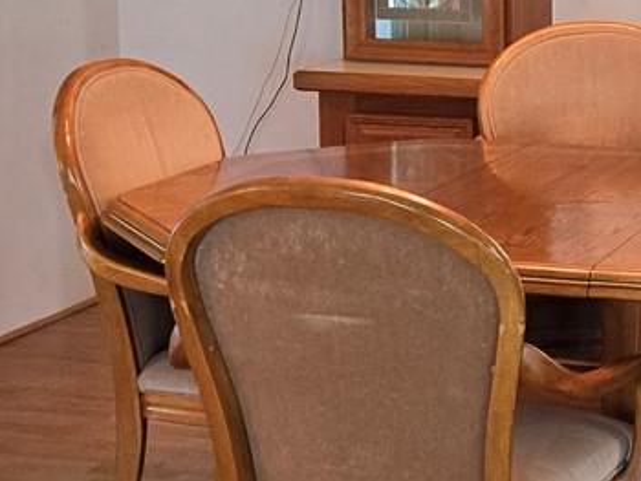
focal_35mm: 105
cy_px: 88
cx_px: 731
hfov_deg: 17.9
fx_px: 1946
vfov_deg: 14.0
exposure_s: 1/120
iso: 250
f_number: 1.8
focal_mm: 5.4
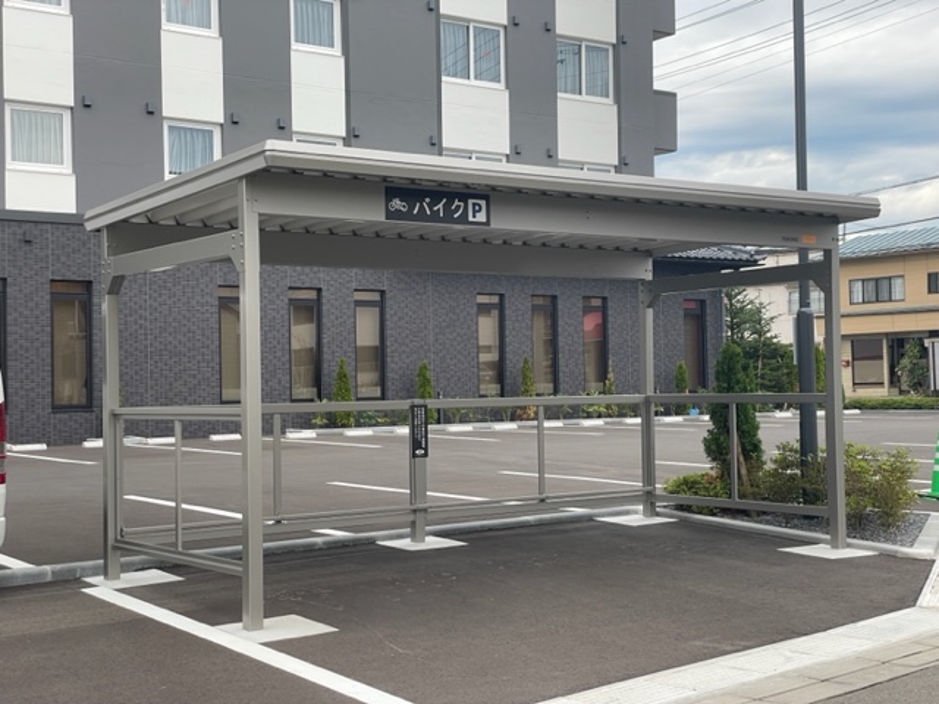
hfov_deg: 36.8
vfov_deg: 28.0
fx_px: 1411
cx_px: 470
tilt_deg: +1.6
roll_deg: +1.3
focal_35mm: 52
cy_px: 352
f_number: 2
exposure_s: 1/153
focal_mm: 6
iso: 25
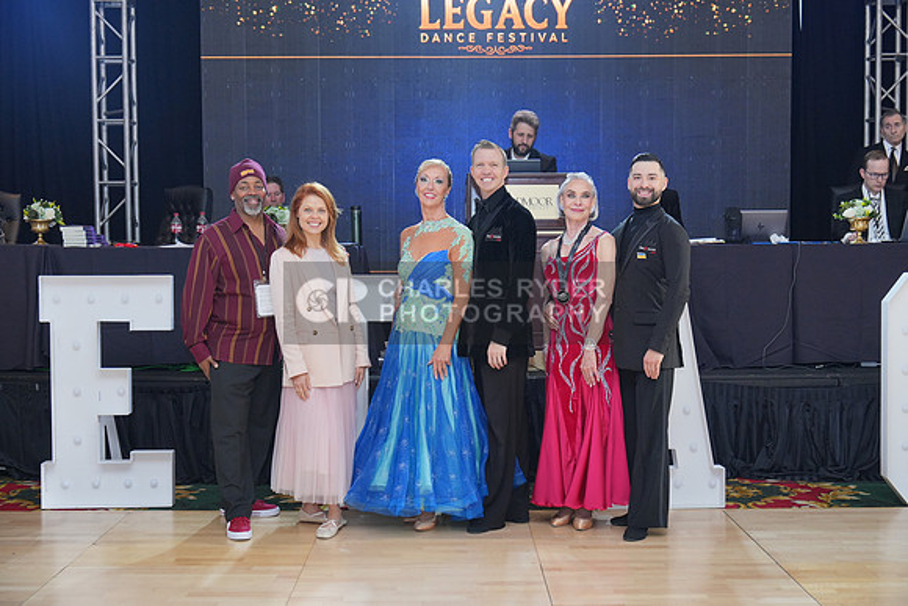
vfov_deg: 29.3
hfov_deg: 42.7
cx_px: 454
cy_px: 303
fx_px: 1160
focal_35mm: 46
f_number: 4
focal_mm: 46
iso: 1250
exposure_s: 1/200
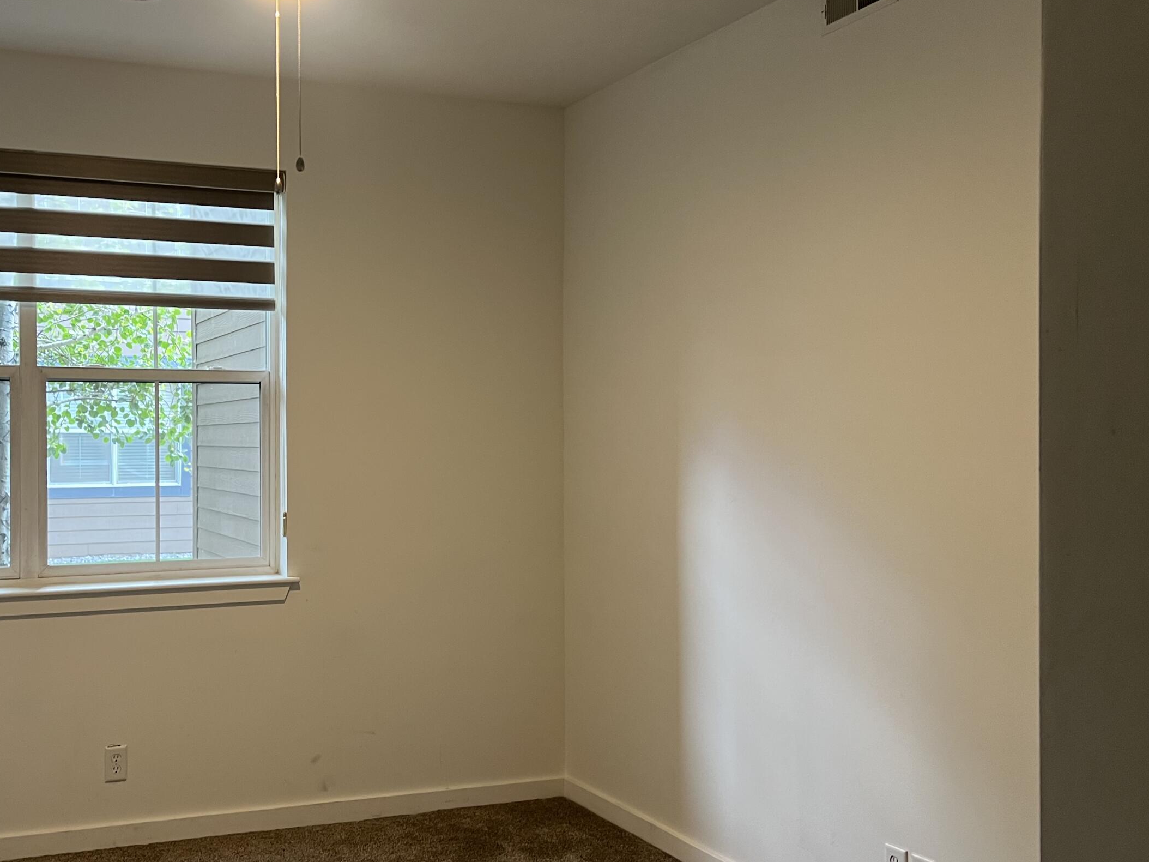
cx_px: 369
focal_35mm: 37
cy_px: 457
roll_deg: +0.0
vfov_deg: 38.7
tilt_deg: +1.1
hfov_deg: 49.1
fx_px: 1228
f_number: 1.5
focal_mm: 5.7
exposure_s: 1/60
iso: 80
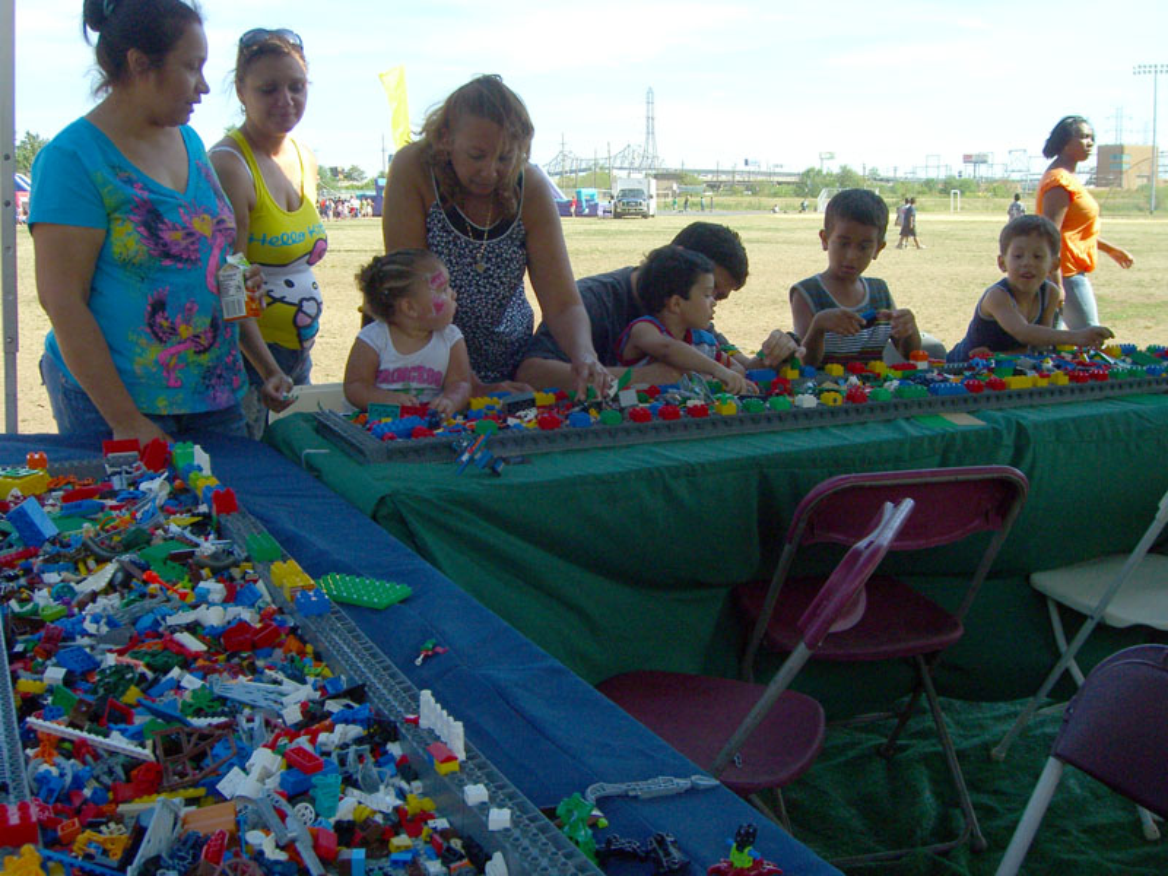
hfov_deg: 49.0
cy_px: 438
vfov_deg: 37.7
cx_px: 584
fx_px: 1282
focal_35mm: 38
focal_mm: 7.9
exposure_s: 1/160
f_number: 8
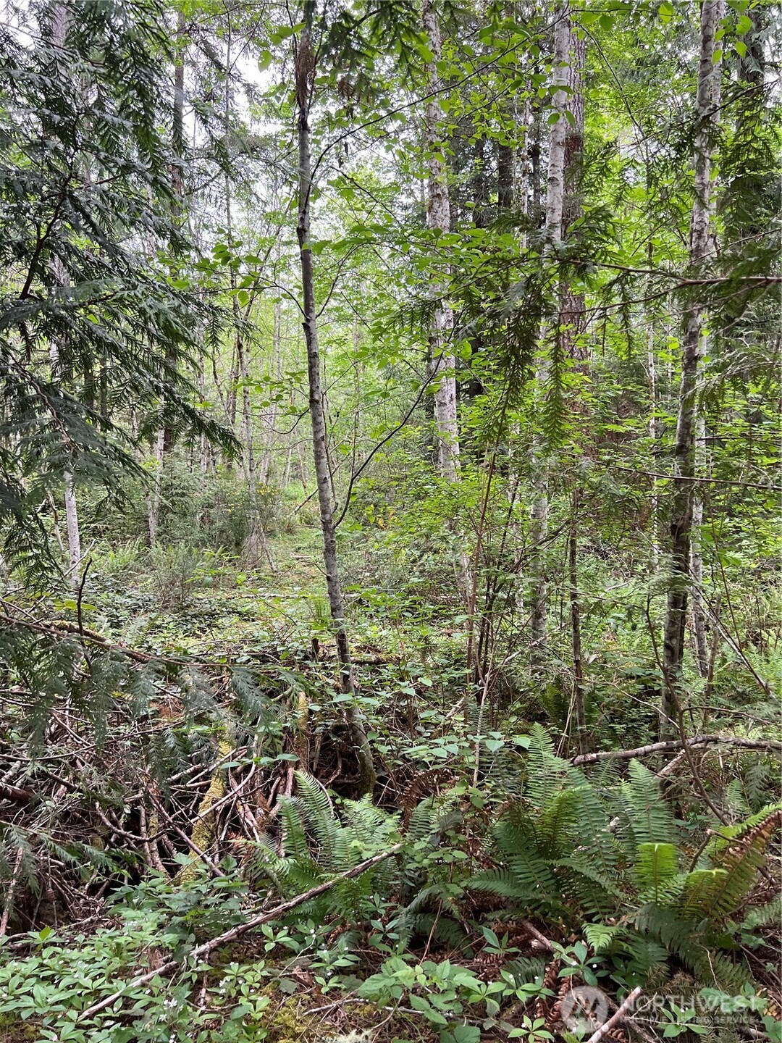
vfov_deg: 67.3
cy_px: 522
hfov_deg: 53.1
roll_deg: -0.1
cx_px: 391
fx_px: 783
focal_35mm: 26
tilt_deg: -1.9
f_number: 1.5
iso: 125
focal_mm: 5.7
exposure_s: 1/121
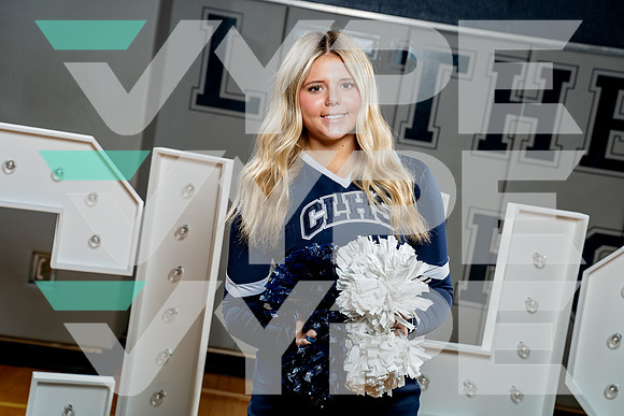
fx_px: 1230
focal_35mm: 71
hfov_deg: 28.5
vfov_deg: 19.2
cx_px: 309
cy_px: 207
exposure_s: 1/250
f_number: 5.6
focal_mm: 70
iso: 250
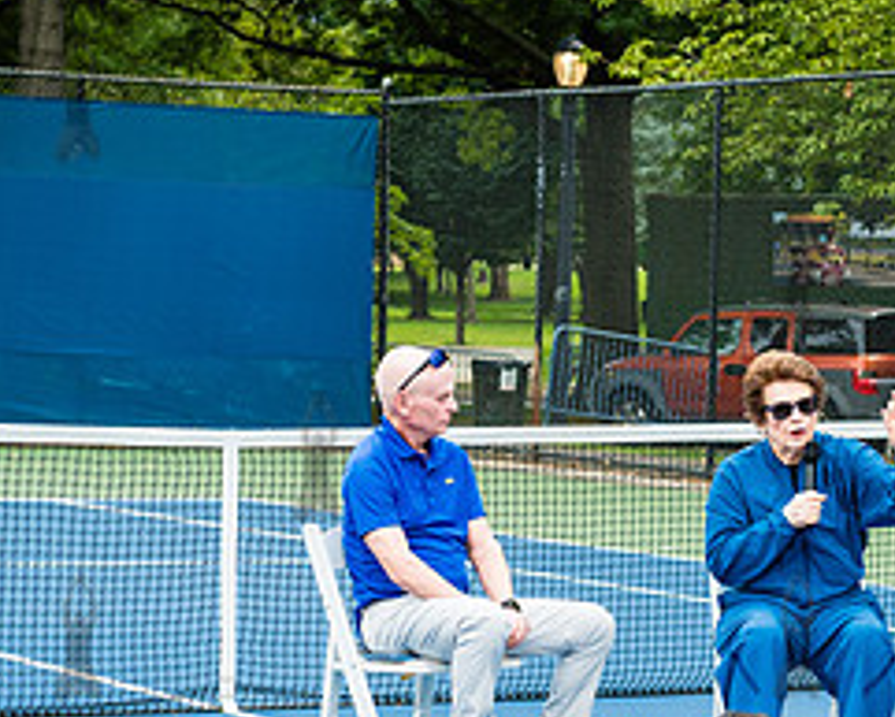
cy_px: 633
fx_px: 3948
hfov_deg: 12.8
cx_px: 795
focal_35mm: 149
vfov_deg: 10.3
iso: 400
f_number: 4.5
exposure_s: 1/250
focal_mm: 66
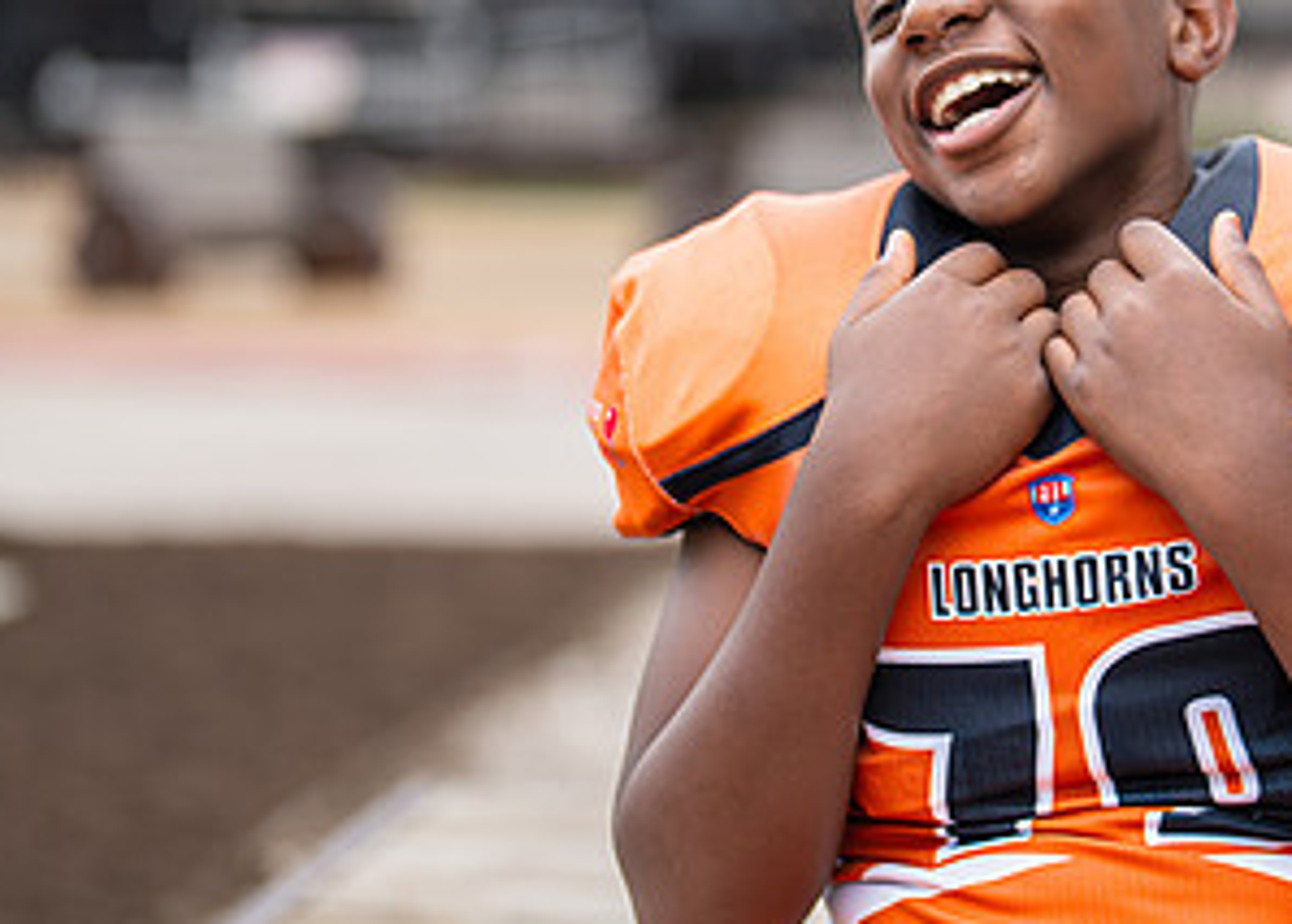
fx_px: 4514
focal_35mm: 123
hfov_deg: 16.1
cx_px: 1167
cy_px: 397
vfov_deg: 11.7
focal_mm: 50
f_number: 1.2
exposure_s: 1/320
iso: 100
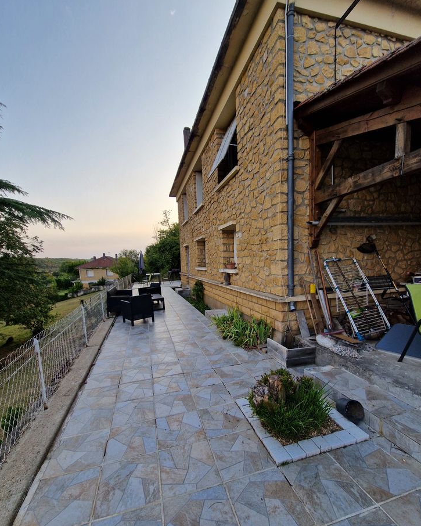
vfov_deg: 100.4
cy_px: 287
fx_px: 218
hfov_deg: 88.0
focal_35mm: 14
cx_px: 206
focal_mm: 2.2
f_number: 2.2
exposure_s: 1/413
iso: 50
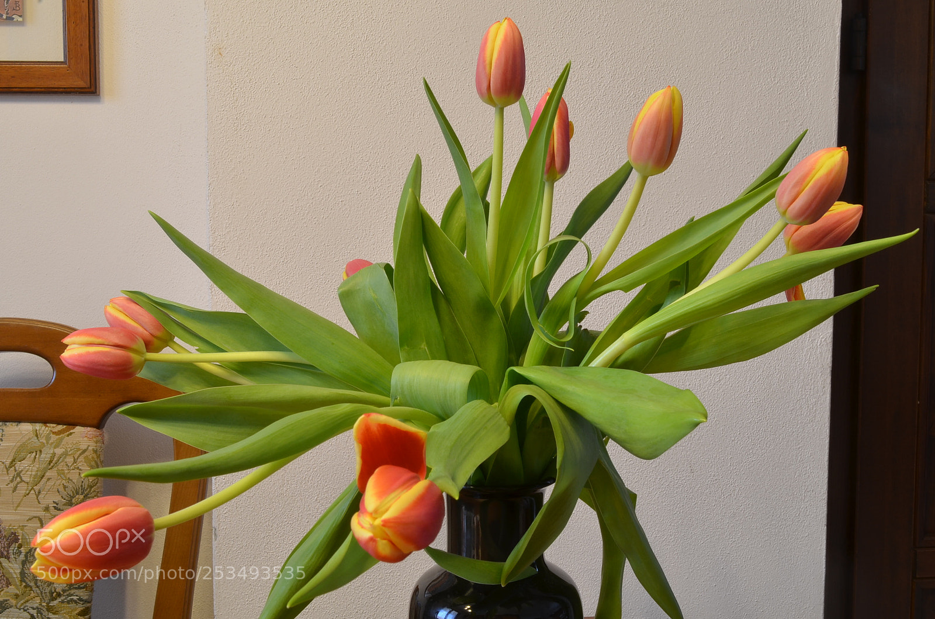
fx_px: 1088
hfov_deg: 46.5
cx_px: 468
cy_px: 310
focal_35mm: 42
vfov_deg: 31.7
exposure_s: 2
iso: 200
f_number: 16
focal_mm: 28
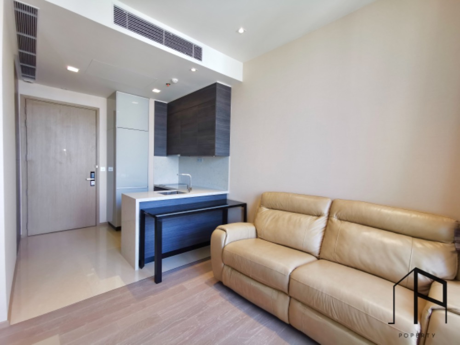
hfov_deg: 94.5
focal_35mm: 16
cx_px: 230
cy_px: 172
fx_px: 213
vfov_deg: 78.1
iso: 125
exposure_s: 1/50
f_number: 2.2
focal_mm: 2.35
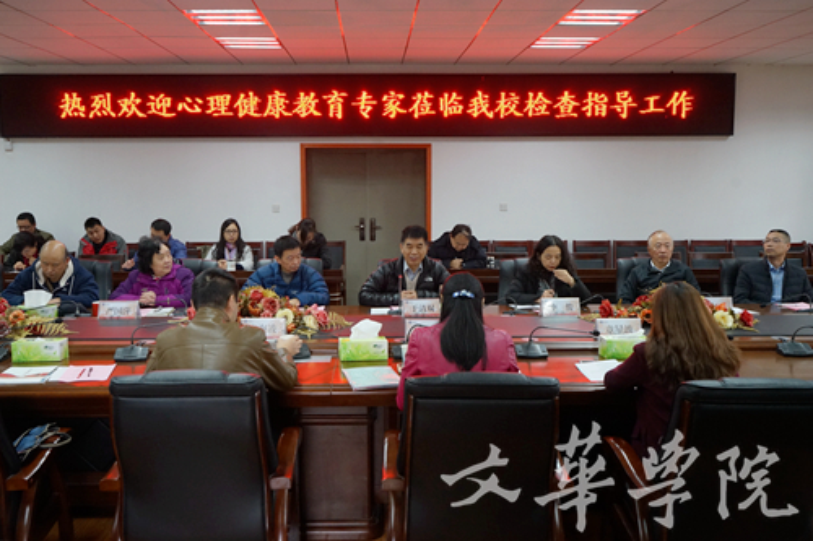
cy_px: 270
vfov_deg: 41.1
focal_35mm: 32
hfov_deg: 58.7
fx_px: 722
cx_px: 406
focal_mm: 32
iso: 2000
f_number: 7.1
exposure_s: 1/50
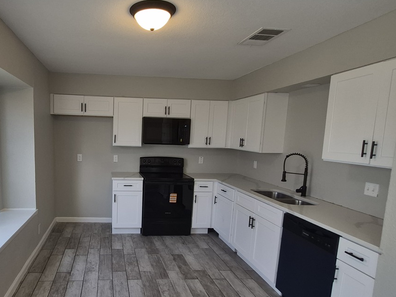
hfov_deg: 74.0
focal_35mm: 22
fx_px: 252
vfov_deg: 60.9
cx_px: 132
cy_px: 168
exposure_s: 1/120
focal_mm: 1.74
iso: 64
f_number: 2.2
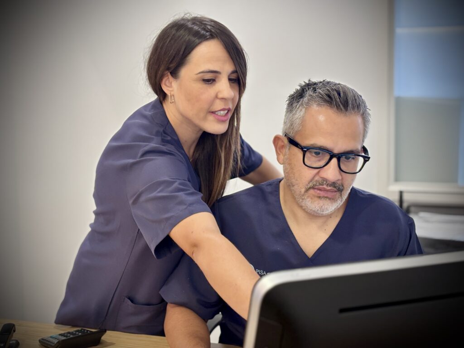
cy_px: 174
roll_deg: +1.4
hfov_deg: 36.8
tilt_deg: -6.6
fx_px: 697
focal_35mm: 52
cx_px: 232
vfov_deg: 28.0
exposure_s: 1/33
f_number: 1.6
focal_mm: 5.96
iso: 125
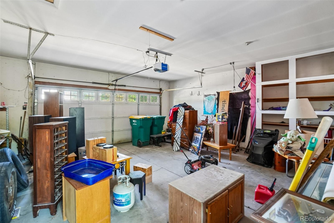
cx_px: 167
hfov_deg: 100.4
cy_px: 112
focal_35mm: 15
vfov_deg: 77.3
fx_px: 139
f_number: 8
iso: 400
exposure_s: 1/4
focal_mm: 10
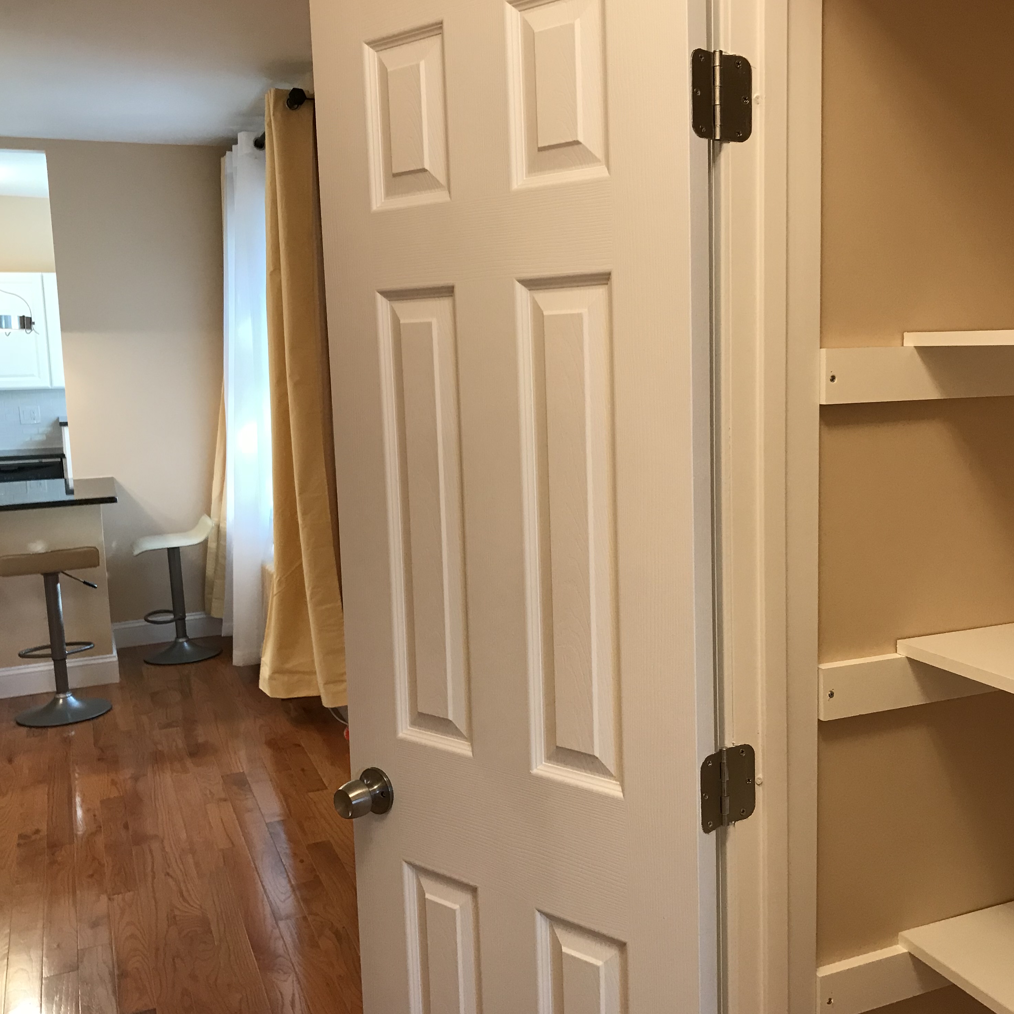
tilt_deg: -8.4
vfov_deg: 48.5
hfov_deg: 48.3
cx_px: 585
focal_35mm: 34
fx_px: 1127
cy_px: 511
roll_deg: +0.6
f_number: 1.8
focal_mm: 3.99
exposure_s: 1/30
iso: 40
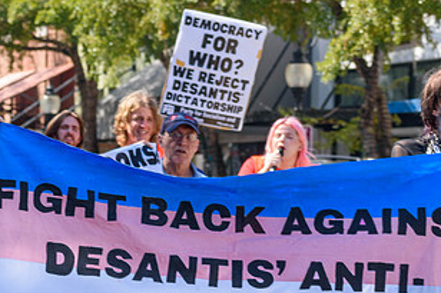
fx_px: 2424
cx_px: 130
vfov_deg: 6.9
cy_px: 259
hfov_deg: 10.4
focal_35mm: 198
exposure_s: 1/500
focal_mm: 70
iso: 280
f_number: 5.6
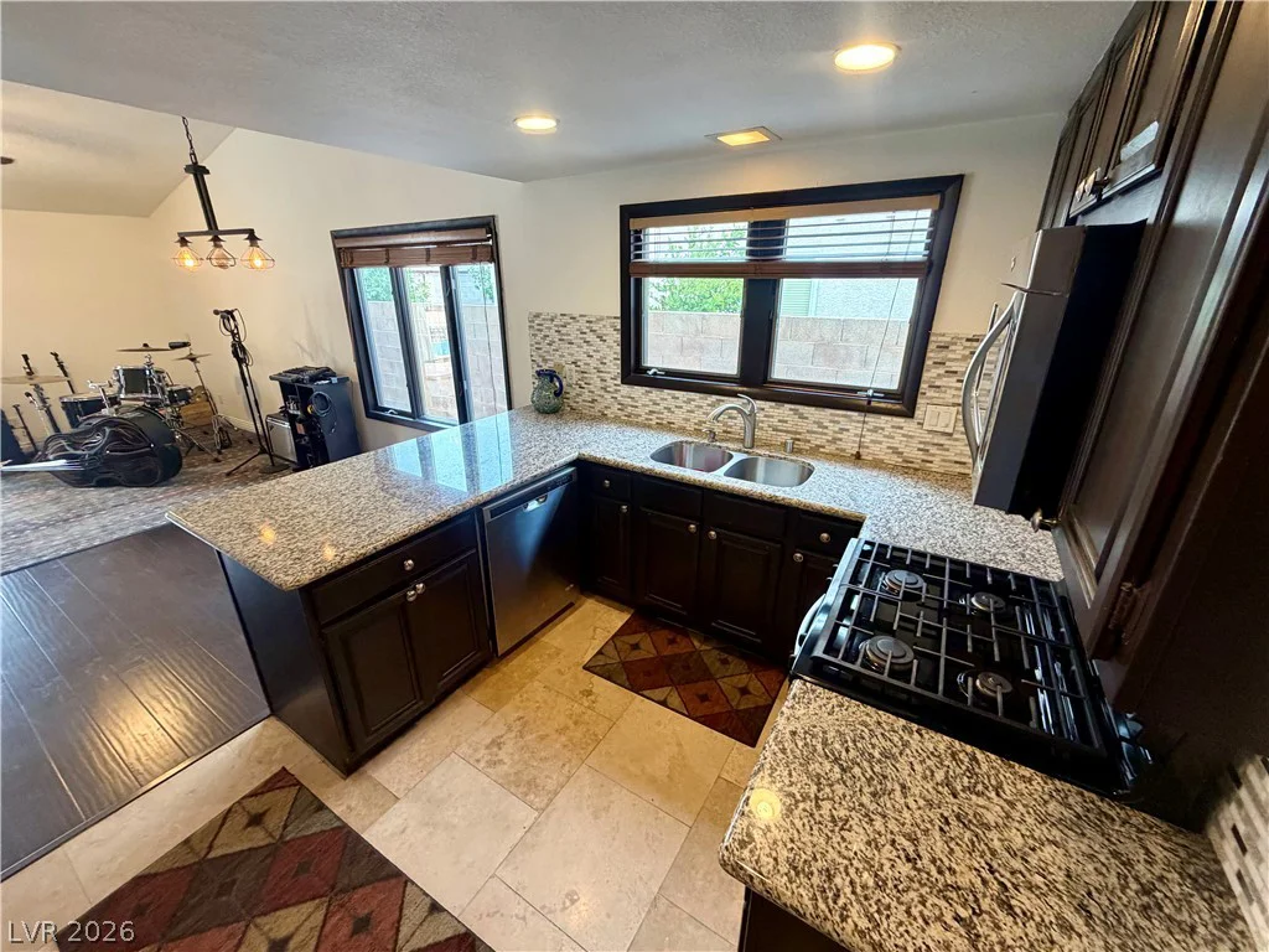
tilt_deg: -21.2
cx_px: 634
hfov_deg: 102.1
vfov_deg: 85.7
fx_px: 513
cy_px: 476
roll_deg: +0.3
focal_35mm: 14
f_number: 2.2
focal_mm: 2.22
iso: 250
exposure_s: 1/60
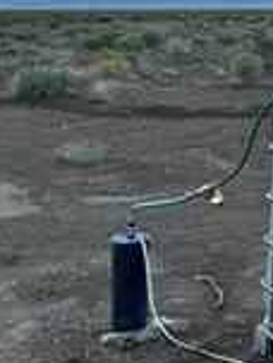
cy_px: 33
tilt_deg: -2.1
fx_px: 799
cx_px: 347
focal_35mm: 76
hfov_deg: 18.2
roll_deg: -0.3
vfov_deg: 24.9
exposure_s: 1/362
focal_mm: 6.76
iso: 80
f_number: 1.78
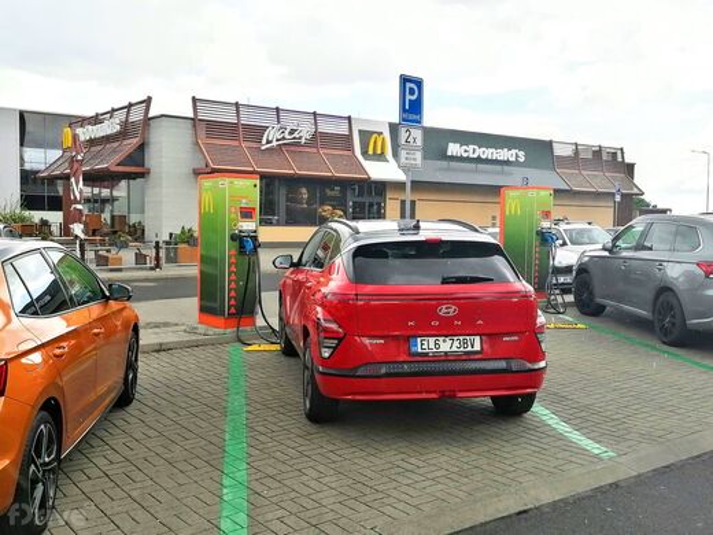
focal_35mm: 37
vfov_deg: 38.7
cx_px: 356
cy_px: 268
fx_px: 762
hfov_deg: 50.1
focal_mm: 5.3
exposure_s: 1/1003
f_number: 1.8
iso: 50
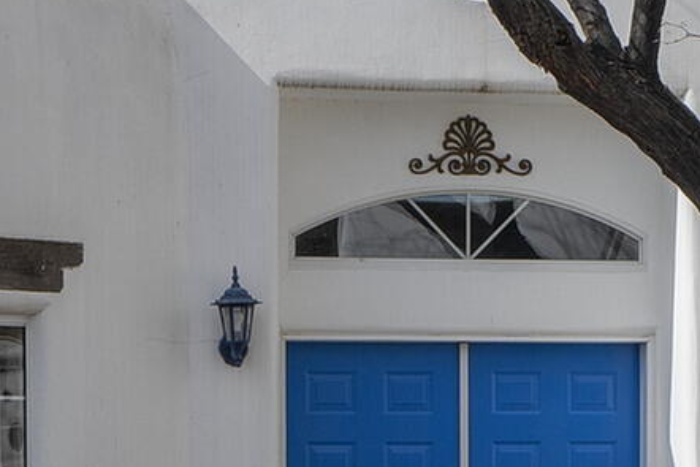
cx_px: 491
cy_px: 432
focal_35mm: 152
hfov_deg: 13.5
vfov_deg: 9.0
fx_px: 2956
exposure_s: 1/250
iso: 100
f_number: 9
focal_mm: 24
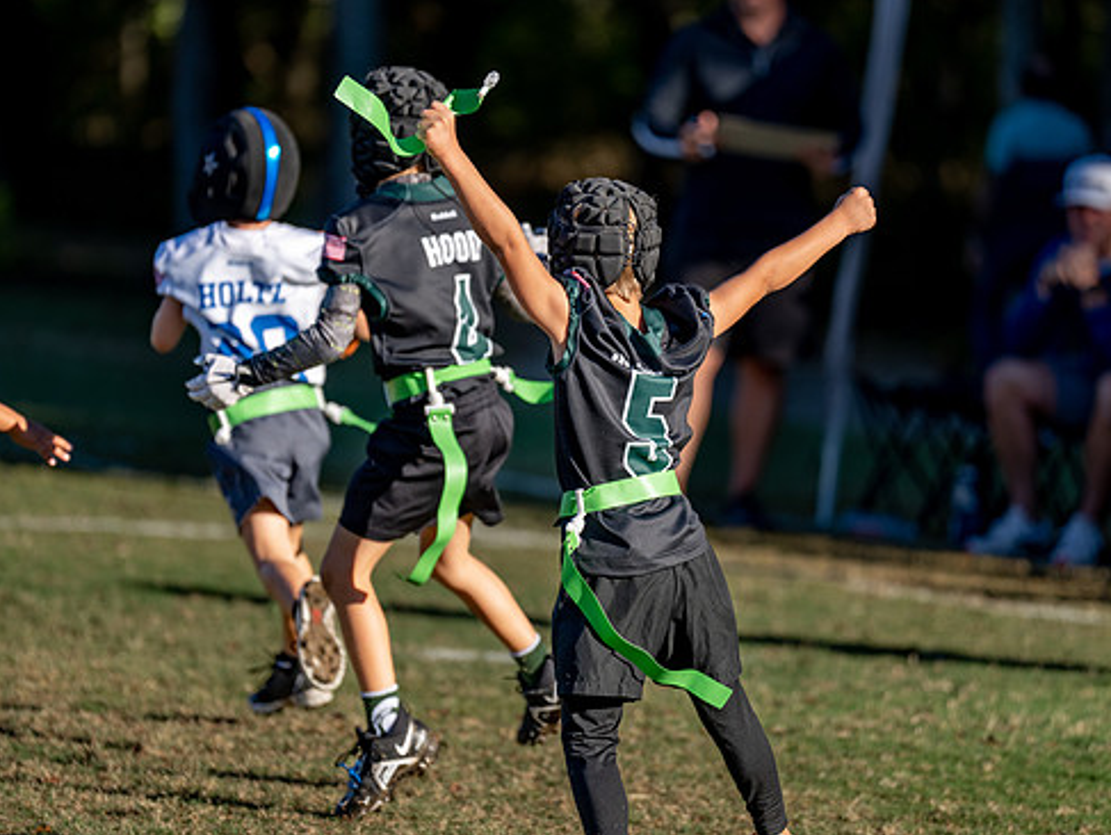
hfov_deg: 7.3
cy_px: 428
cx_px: 540
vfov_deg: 5.5
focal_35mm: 270
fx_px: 8672
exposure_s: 1/1600
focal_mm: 200
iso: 100
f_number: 2.8
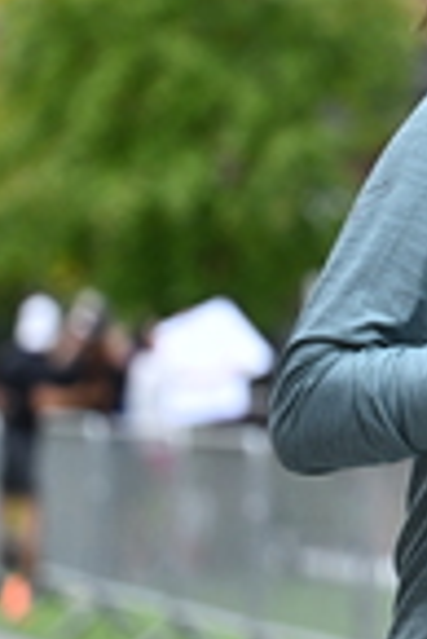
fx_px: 5839
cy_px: 167
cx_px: 733
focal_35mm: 329
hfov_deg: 4.2
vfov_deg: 6.3
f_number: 2.8
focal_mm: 87
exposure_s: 1/2000
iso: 640
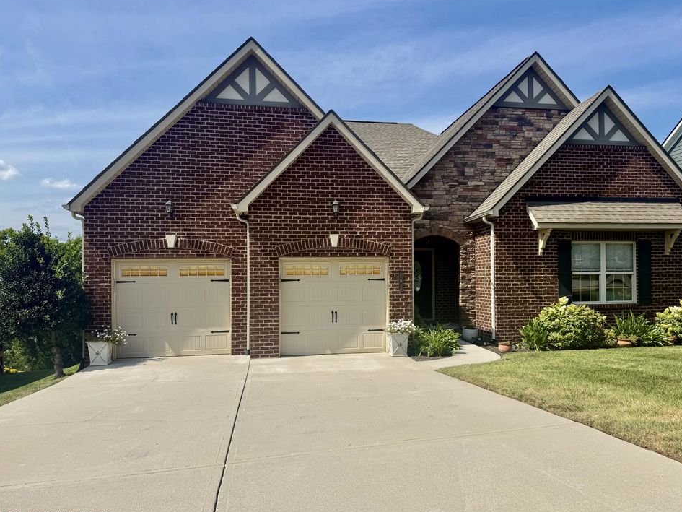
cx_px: 368
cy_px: 266
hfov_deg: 67.2
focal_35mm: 26
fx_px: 512
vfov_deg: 53.1
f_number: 1.78
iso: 80
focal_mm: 6.76
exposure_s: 1/5714
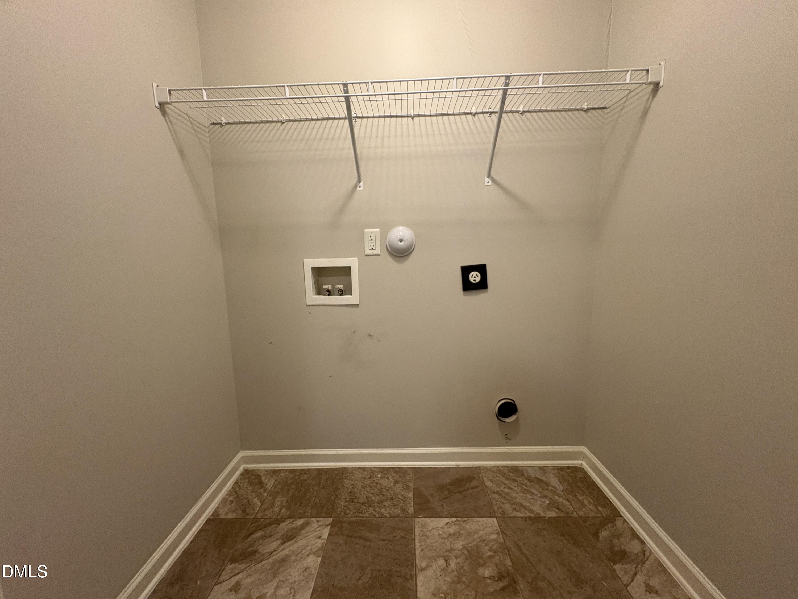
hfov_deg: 102.1
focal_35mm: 14
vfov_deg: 85.7
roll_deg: +2.5
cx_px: 399
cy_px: 300
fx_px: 323
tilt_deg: -7.9
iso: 250
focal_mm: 2.22
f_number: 2.2
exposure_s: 1/60
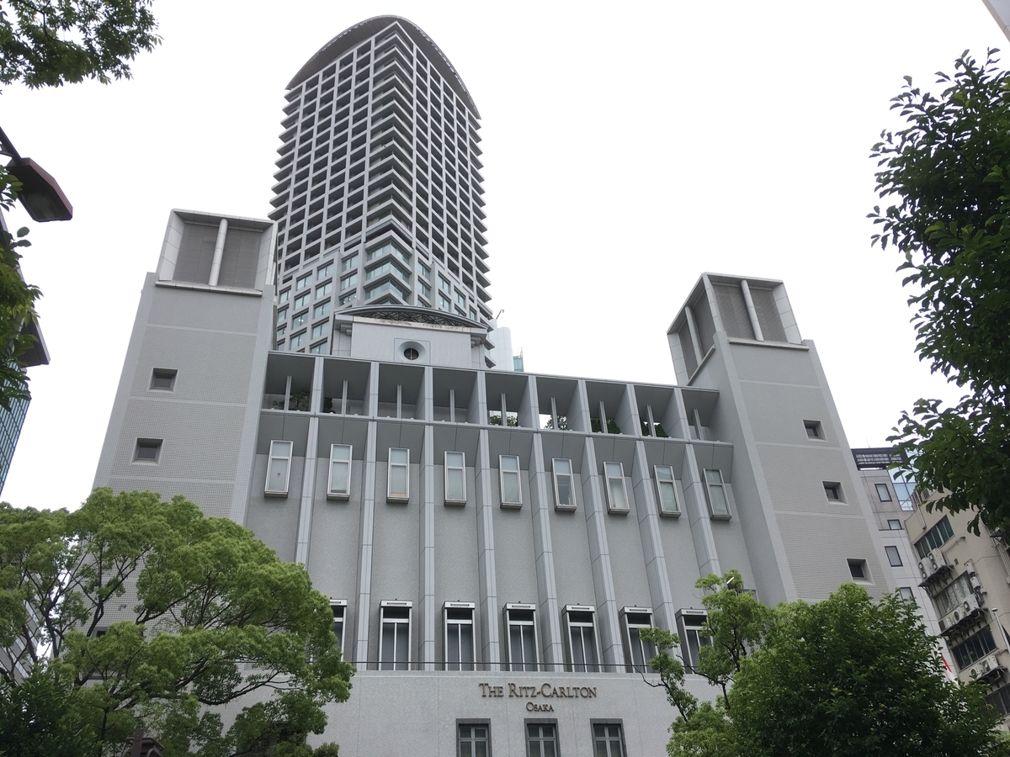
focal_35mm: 29
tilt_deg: +35.5
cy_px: 378
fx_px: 846
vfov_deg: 48.2
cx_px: 505
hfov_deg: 61.7
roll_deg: +5.1
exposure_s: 1/293
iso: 25
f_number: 2.2
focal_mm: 4.15
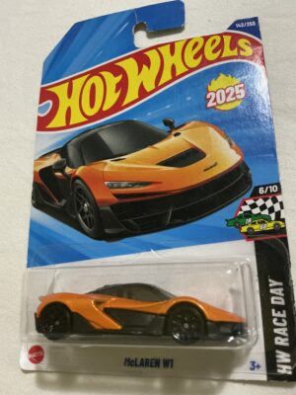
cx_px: 148
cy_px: 198
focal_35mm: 29
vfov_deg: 61.7
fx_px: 331
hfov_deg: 48.2
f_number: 1.8
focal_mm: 3
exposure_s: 1/30
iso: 400
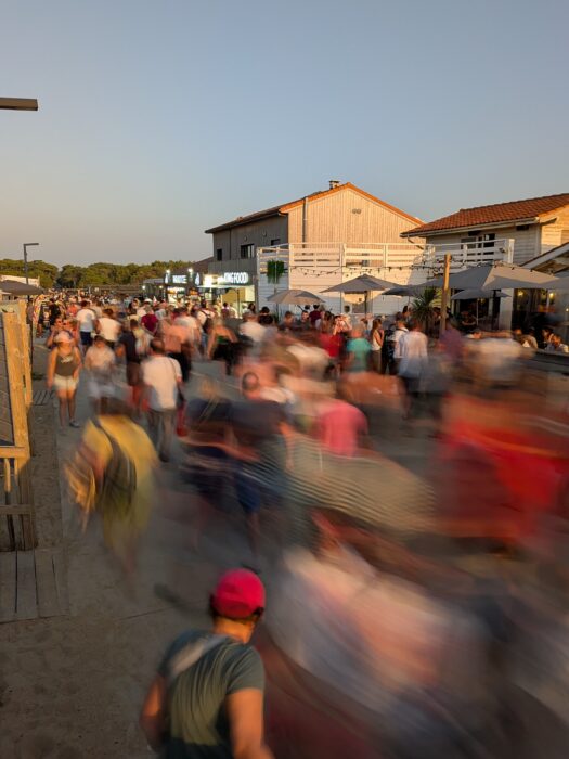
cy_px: 380
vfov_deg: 71.6
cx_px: 284
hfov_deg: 56.8
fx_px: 526
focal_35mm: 24
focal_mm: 4.53
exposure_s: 1/100
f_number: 1.7
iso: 76
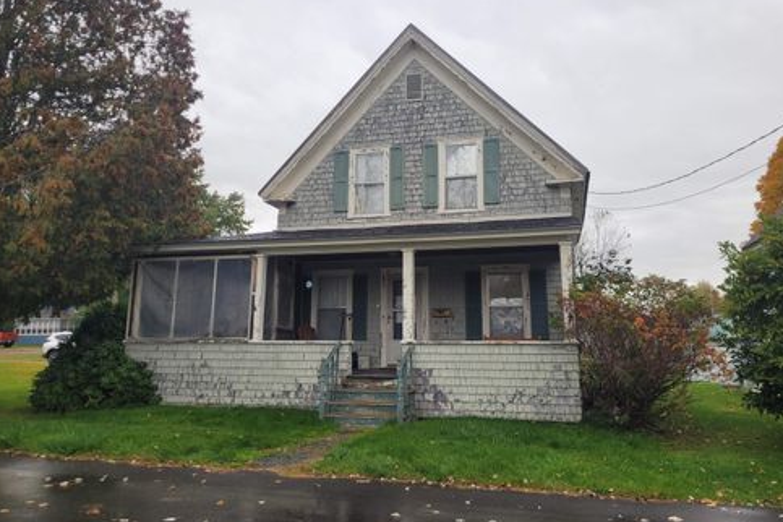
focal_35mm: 28
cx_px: 391
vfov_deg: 46.4
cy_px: 259
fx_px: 609
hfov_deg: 65.5
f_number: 1.8
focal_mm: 5.4
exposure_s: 1/139
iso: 40
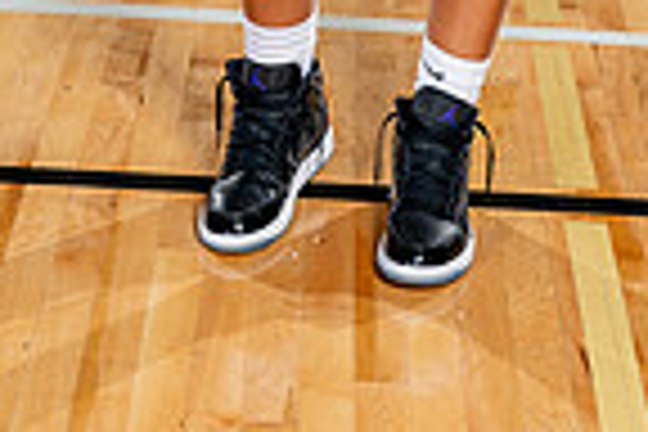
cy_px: -558
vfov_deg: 8.6
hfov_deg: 14.0
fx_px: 2646
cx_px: 400
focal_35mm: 147
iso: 200
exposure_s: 1/250
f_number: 5.6
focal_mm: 47
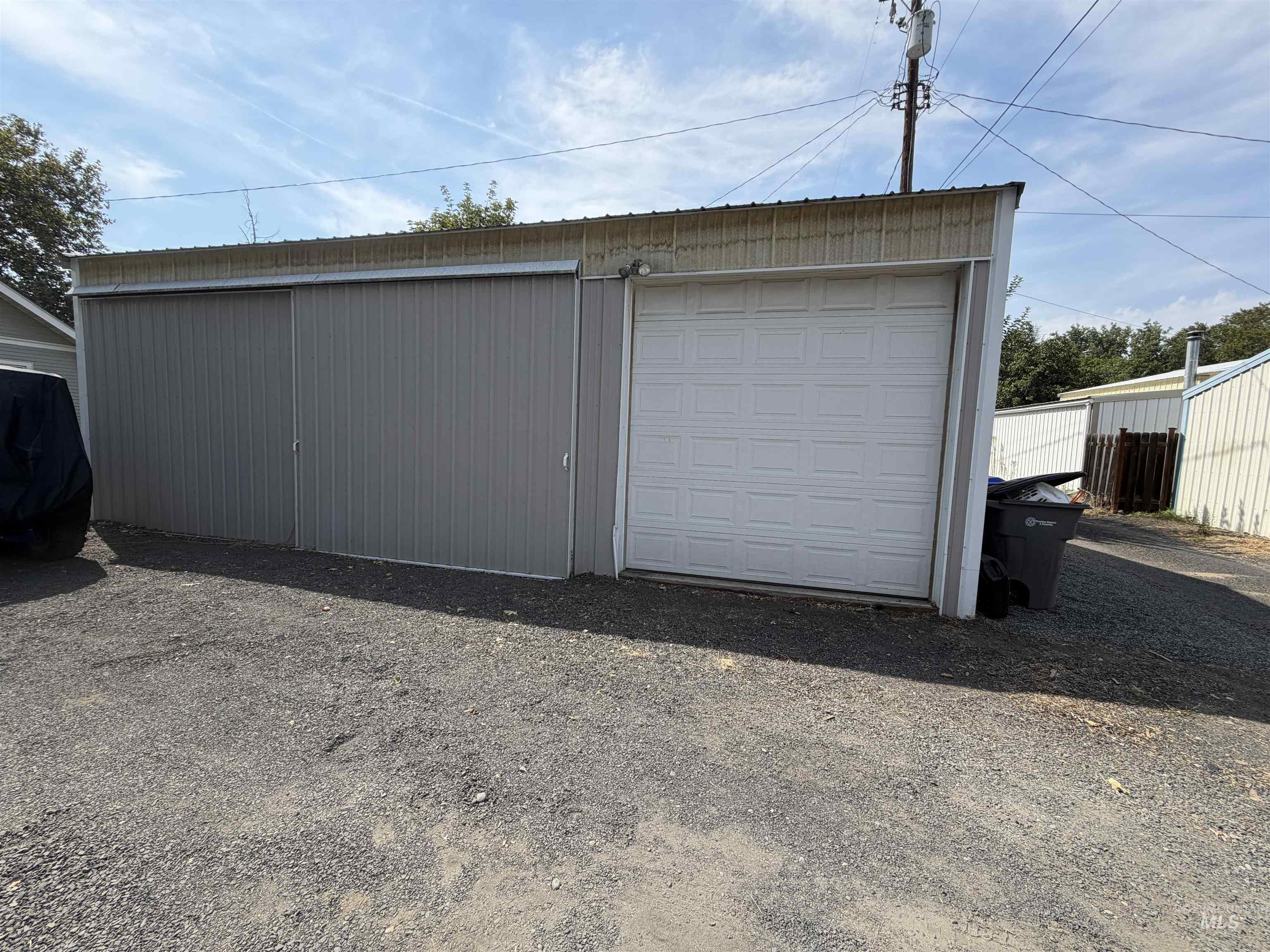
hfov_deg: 102.1
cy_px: 476
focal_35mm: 14
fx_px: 514
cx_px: 635
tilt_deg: -4.7
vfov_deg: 85.7
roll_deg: -1.9
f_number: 2.2
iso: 25
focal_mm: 2.22
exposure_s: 1/770
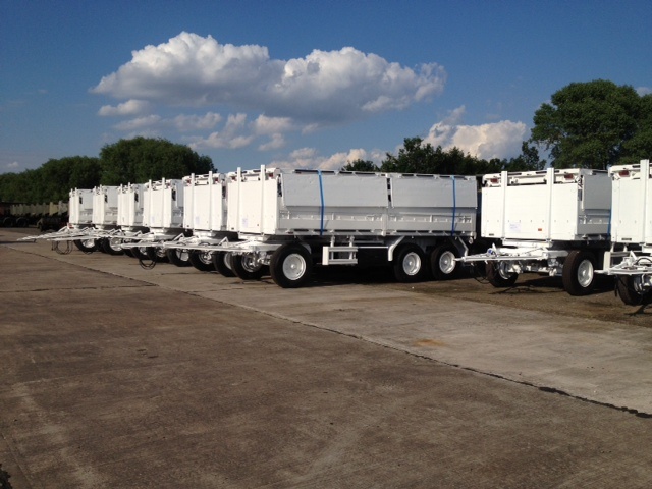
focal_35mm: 35
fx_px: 659
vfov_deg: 40.7
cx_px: 326
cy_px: 244
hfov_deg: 52.6
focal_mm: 4.28
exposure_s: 1/3690
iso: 64
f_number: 2.4
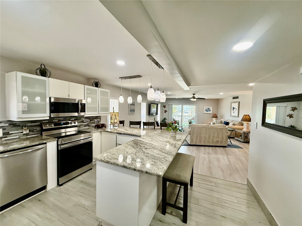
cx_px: 151
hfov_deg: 102.1
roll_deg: -1.6
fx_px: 122
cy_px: 113
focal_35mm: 14
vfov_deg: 85.7
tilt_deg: -2.7
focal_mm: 2.22
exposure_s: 1/120
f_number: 2.2
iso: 200
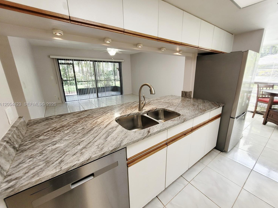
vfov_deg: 85.7
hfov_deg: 101.9
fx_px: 112
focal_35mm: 14
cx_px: 148
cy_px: 105
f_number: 2.2
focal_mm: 1.74
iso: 80
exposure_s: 1/60
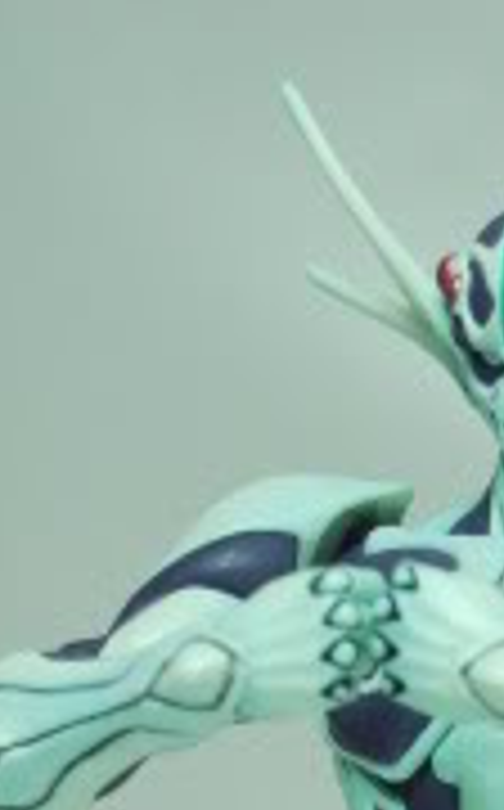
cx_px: 549
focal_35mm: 158
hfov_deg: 8.2
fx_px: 3479
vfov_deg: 12.3
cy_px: 1397
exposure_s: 1/50
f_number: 6.3
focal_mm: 29
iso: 800
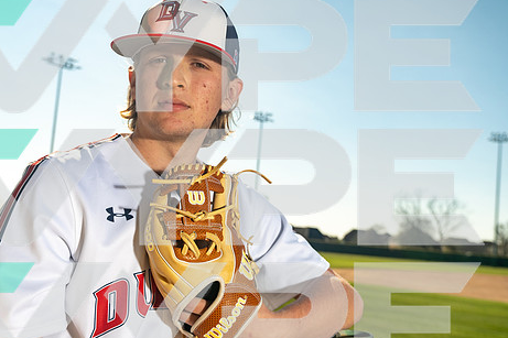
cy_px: 188
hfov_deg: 49.3
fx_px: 550
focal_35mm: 39
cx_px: 204
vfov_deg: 34.1
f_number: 5
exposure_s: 1/200
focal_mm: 31
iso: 500
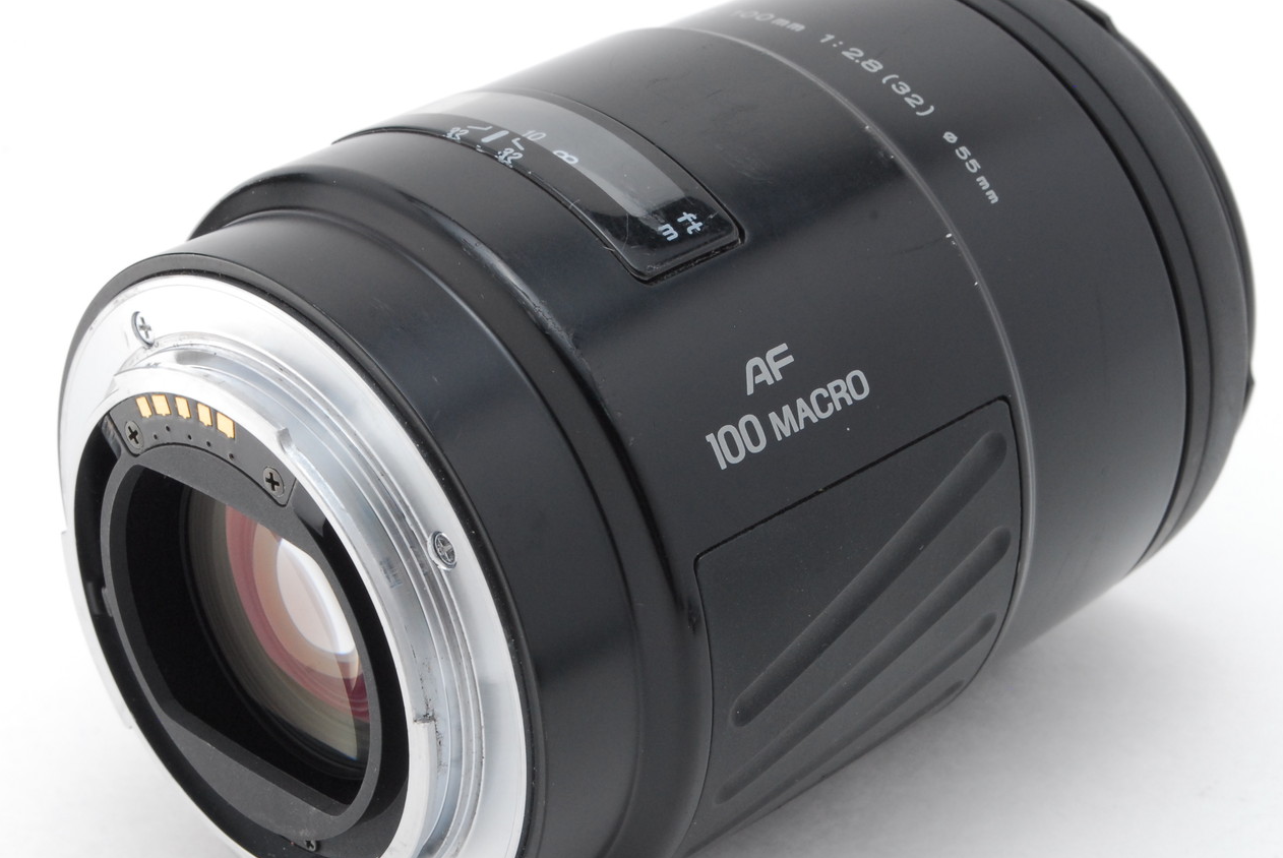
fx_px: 3732
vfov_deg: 13.1
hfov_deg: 19.5
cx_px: 623
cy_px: 462
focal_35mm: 105
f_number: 20
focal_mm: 55
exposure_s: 1/100
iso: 400
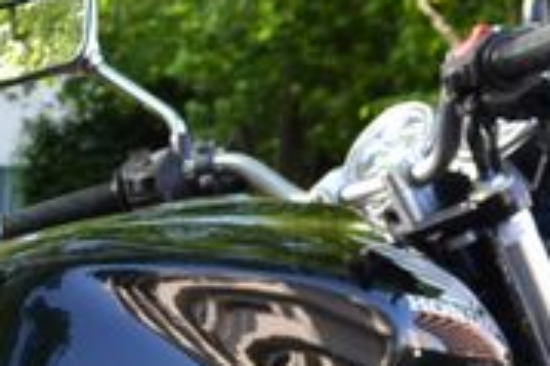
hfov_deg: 11.8
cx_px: -246
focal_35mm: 168
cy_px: 697
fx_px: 2564
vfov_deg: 7.8
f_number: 5.6
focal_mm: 20
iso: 400
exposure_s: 1/125
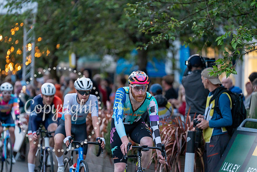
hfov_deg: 11.5
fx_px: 1271
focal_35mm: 178
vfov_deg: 7.7
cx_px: 128
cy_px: 86
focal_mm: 178
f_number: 2.8
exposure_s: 1/1000
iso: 3200
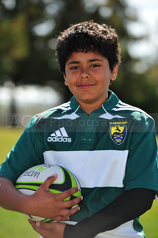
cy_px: 119
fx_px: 1219
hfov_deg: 7.4
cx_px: 79
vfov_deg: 11.1
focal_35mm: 185
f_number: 4.5
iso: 200
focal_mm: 185
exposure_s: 1/640
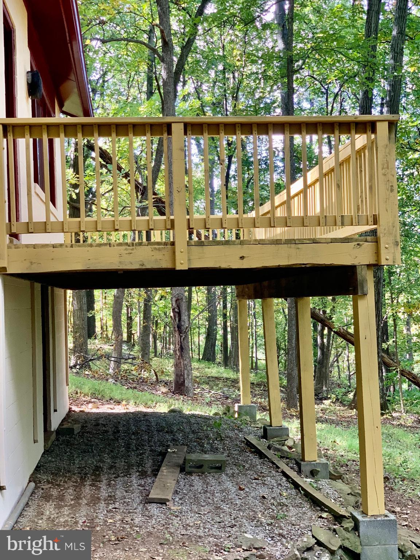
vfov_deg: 36.8
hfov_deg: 28.0
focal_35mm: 52
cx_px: 210
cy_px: 280
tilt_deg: +2.0
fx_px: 841
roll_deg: +1.4
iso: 125
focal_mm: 6
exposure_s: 1/122
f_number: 2.4
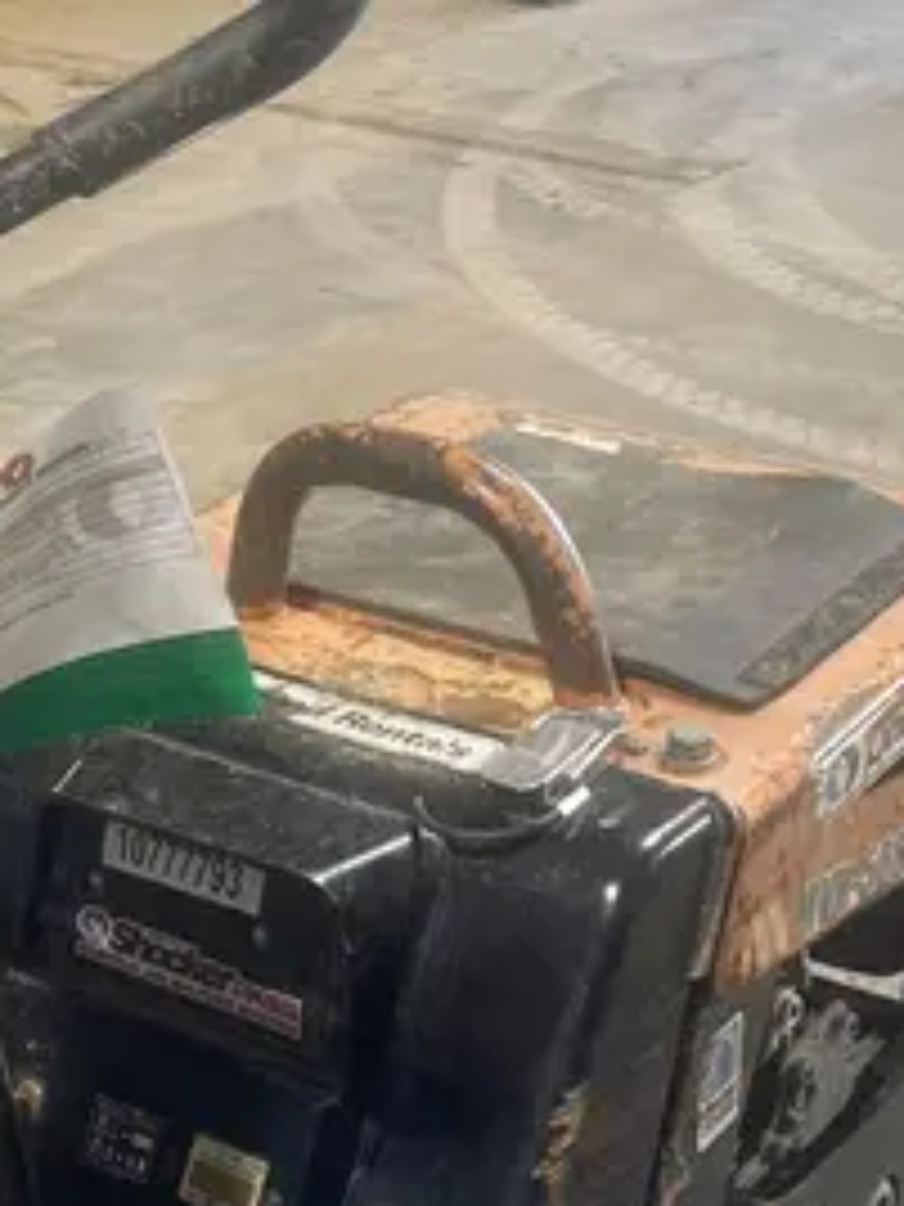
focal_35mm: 71
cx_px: 441
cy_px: 1141
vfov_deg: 26.3
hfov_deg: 20.7
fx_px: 2472
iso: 125
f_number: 1.6
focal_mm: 4.2
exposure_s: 1/73
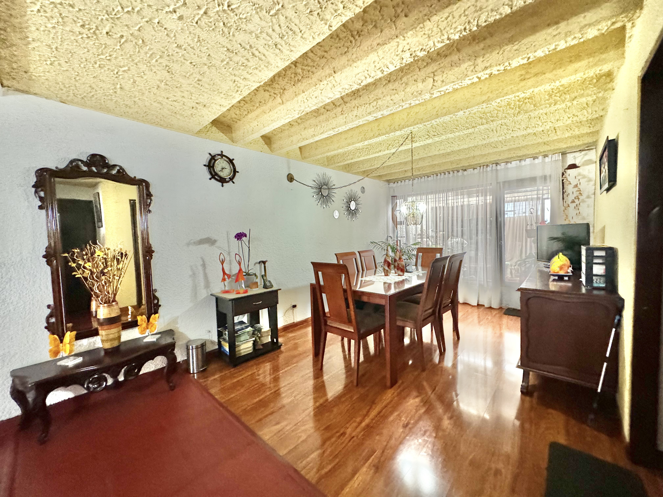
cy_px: 248
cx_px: 332
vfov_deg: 85.7
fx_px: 268
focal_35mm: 14
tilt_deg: -2.7
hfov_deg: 102.1
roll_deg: +2.1
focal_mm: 2.22
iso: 500
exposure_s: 1/60
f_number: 2.2
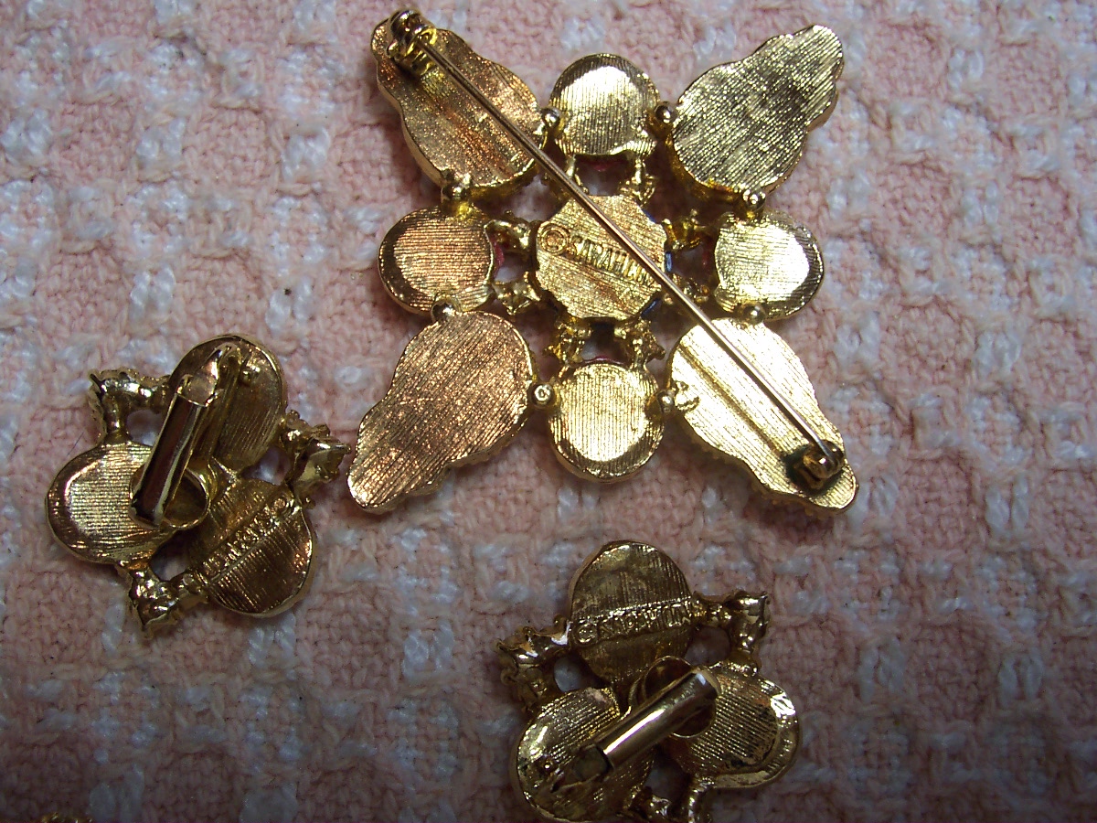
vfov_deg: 38.7
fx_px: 1173
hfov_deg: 50.1
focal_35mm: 37
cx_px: 548
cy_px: 412
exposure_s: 1/60
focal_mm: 5.6
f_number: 2.8
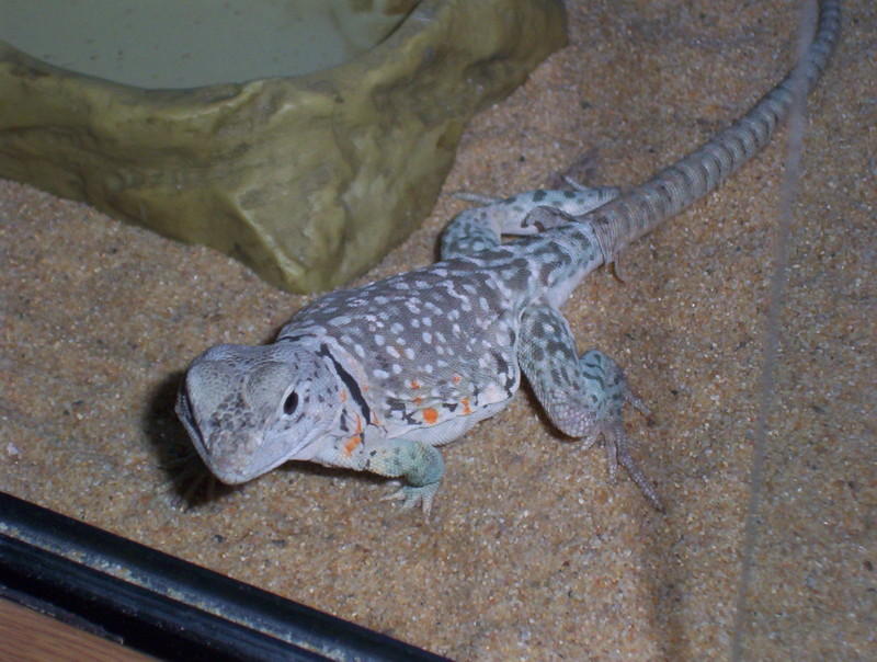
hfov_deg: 18.2
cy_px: 331
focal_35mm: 108
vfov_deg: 13.8
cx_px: 438
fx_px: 2743
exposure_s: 1/90
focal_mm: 16.61
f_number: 4.72
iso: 140
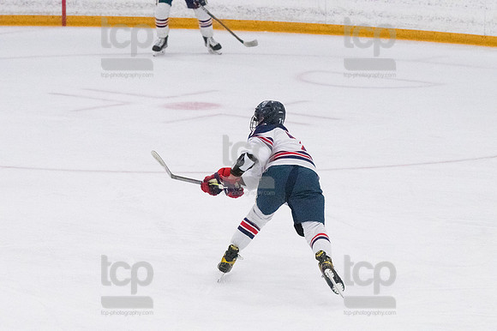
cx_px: 248
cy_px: 166
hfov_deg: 7.9
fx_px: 3615
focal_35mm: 262
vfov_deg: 5.2
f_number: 5
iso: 8000
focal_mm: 175
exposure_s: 1/1600
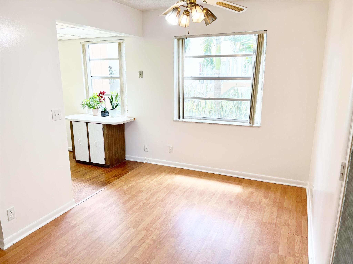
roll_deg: +0.2
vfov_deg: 53.1
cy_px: 132
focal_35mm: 26
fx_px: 265
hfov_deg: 67.3
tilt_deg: -13.0
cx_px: 176
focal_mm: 5.7
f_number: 1.5
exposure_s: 1/139
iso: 50
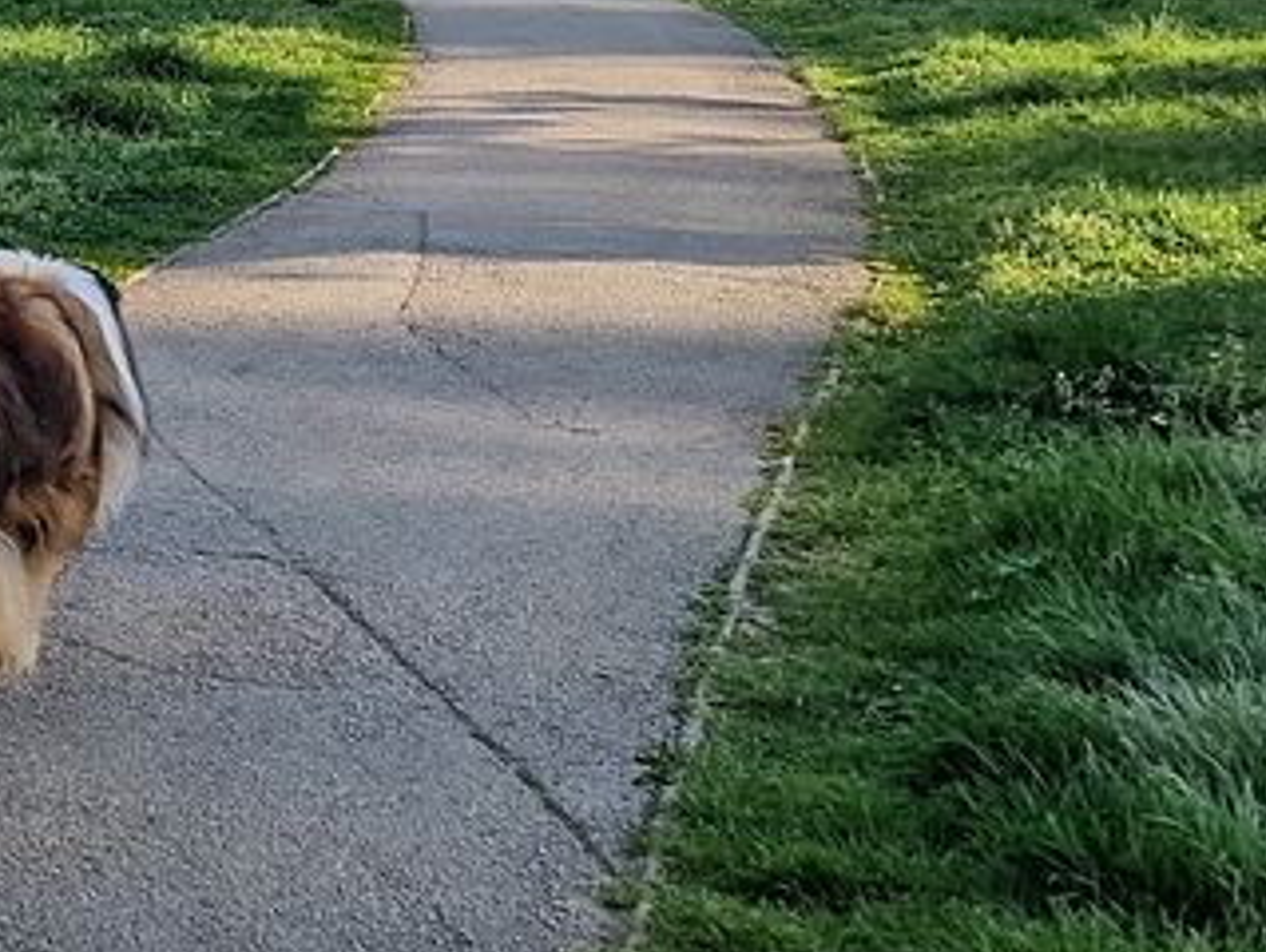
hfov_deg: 25.5
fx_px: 2636
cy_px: 40
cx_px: -28
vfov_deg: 20.0
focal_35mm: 72
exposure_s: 1/536
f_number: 1.8
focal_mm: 6.4
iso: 50
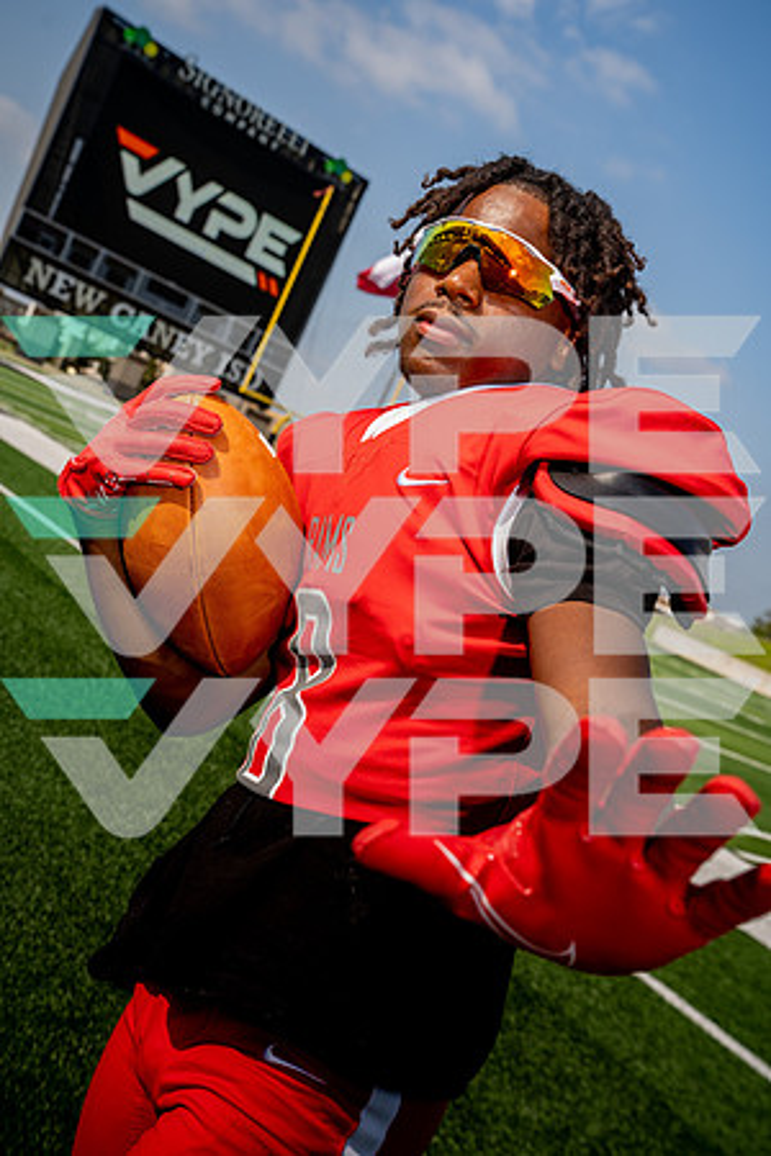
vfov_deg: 45.4
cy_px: 578
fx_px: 1381
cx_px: 386
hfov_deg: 31.2
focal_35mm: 43
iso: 100
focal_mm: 43
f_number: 7.1
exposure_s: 1/250
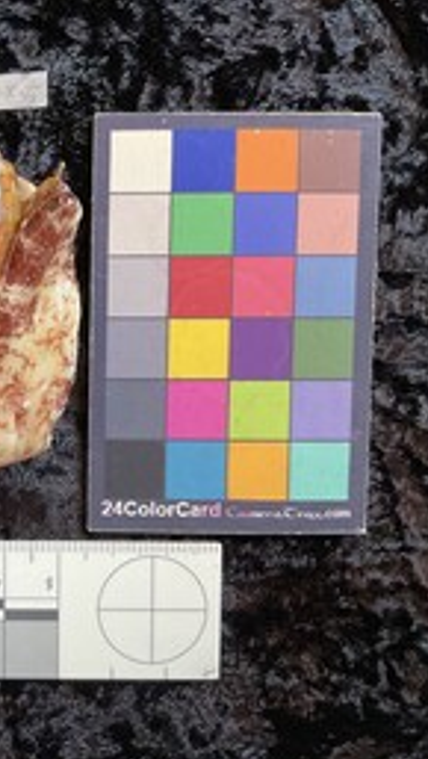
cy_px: 385
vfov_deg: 47.3
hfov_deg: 26.0
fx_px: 866
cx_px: -21
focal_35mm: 43
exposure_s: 1/50
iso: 80
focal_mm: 3
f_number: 1.8
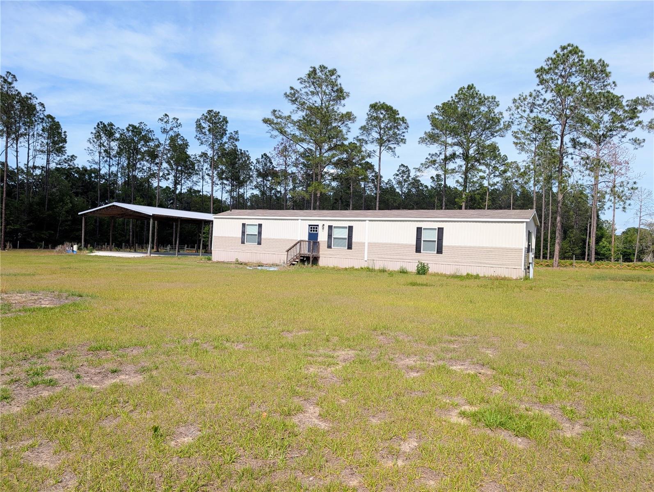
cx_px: 327
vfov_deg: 56.9
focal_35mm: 24
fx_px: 454
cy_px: 246
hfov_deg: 71.5
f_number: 1.68
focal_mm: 6.9
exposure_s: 1/1052
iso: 22
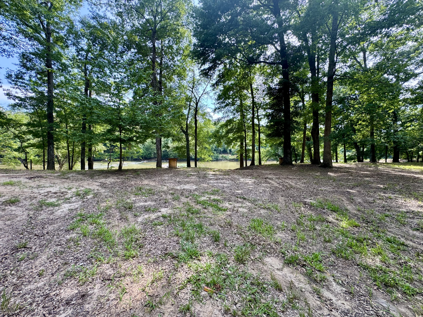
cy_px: 158
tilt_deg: -2.8
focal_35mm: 14
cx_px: 212
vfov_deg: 85.7
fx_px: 171
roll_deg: -1.4
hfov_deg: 102.1
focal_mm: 2.22
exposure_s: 1/220
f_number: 2.2
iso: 40
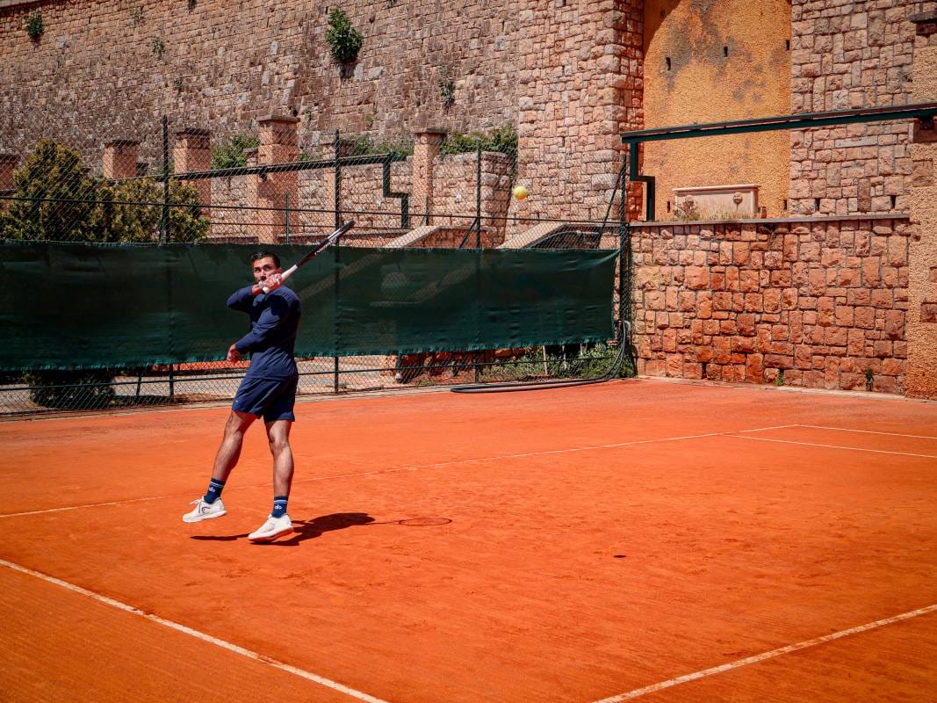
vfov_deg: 28.0
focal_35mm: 52
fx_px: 1407
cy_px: 352
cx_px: 468
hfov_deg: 36.8
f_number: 5.6
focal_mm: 23.6
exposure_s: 1/1250
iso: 200
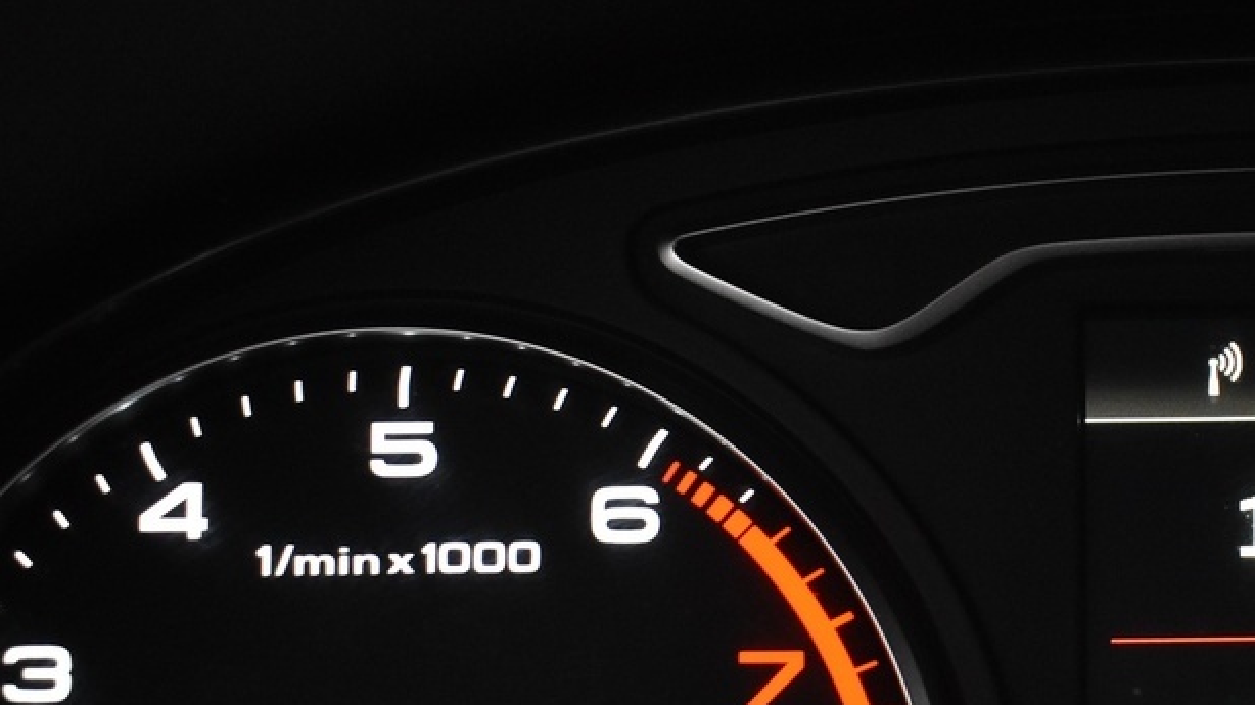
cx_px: 1359
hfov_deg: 21.3
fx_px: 3173
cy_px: 605
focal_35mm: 95
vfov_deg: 12.6
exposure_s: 1/40
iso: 1800
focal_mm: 23
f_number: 3.8
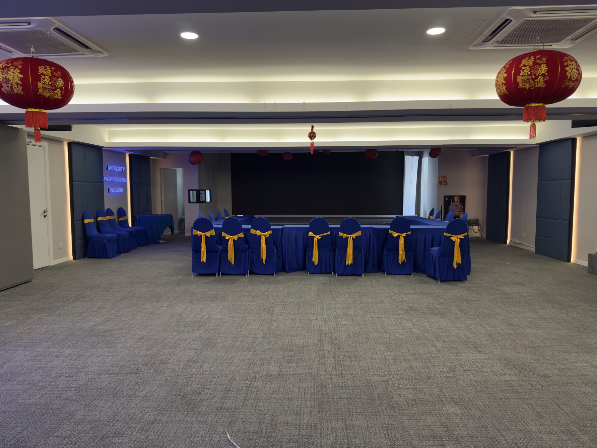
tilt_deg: -4.6
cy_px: 224
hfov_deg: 71.6
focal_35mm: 24
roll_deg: +0.1
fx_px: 414
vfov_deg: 56.8
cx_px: 298
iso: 80
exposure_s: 1/100
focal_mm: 6.76
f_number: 1.78
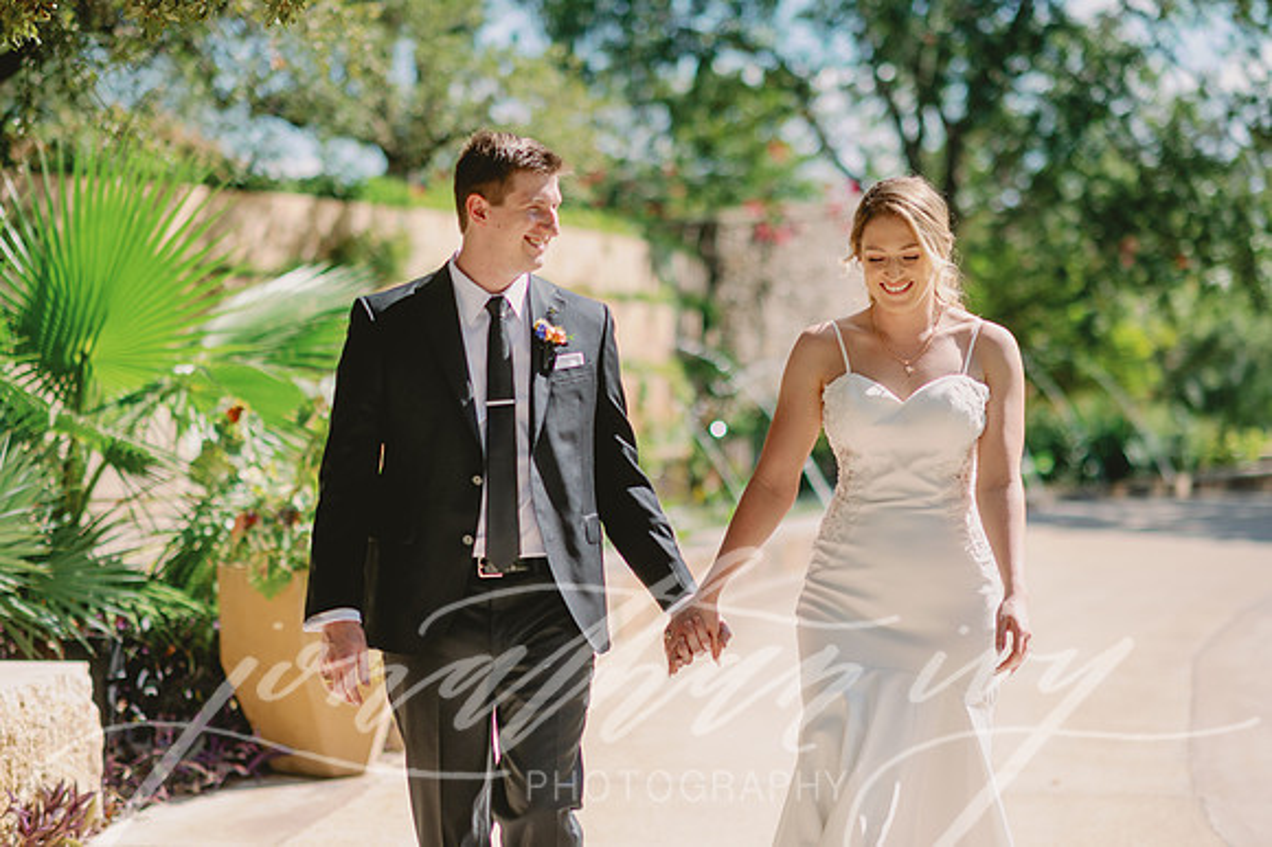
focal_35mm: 85
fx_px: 3002
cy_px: 424
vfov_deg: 16.1
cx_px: 636
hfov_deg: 23.9
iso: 64
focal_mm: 85
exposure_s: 1/8000
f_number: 2
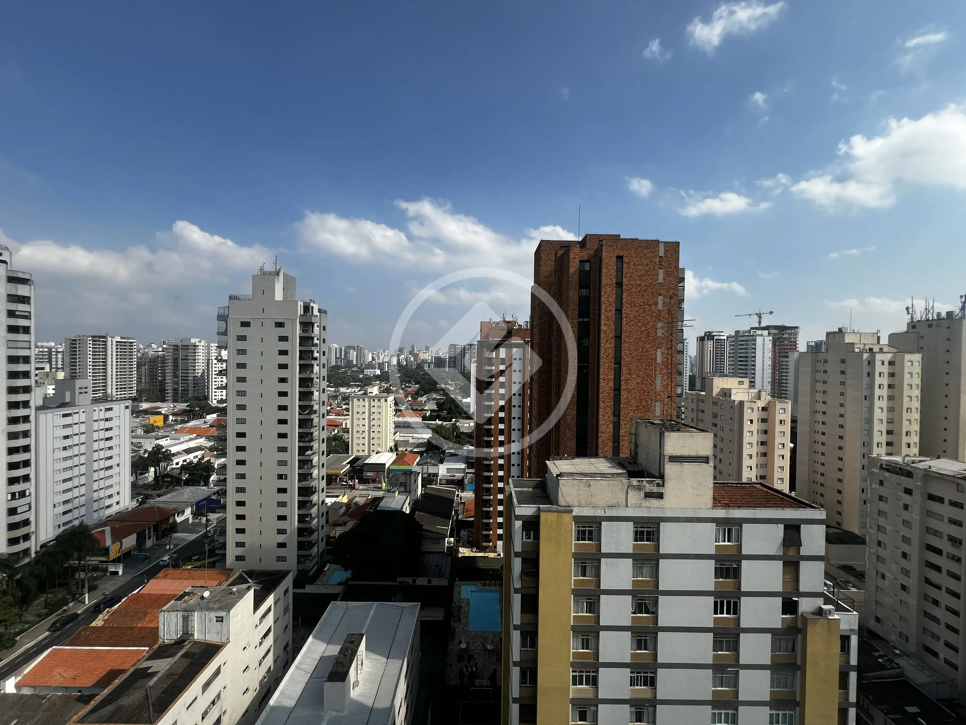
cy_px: 362
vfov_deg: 89.9
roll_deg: -1.2
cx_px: 483
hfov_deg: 106.2
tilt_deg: -1.2
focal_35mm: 13
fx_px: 363
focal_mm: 1.57
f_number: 1.8
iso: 32
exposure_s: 1/1727
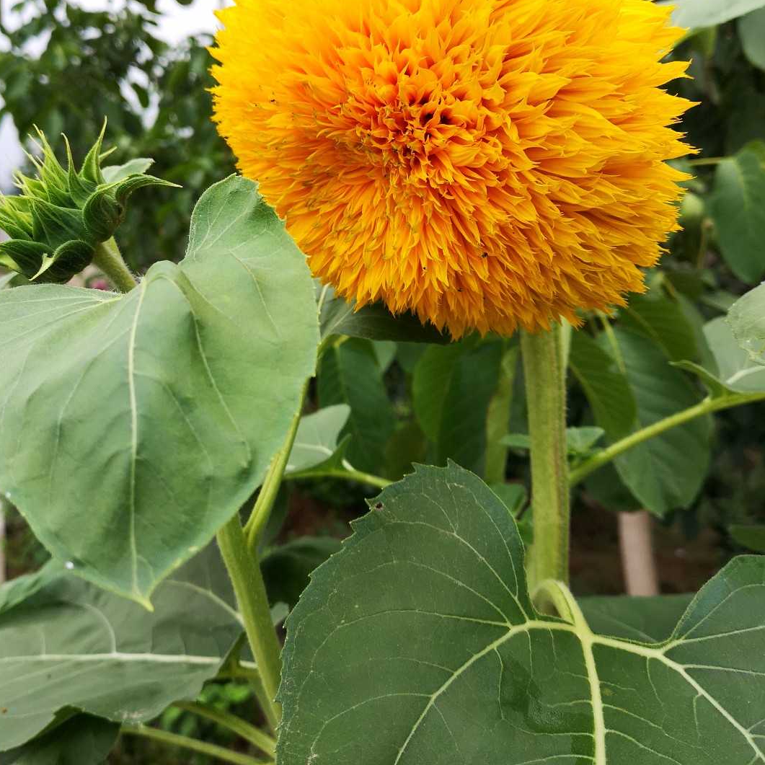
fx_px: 900
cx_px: 357
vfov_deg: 45.6
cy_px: 280
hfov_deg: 46.0
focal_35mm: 36
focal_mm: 3.95
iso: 100
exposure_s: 1/900
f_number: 1.8
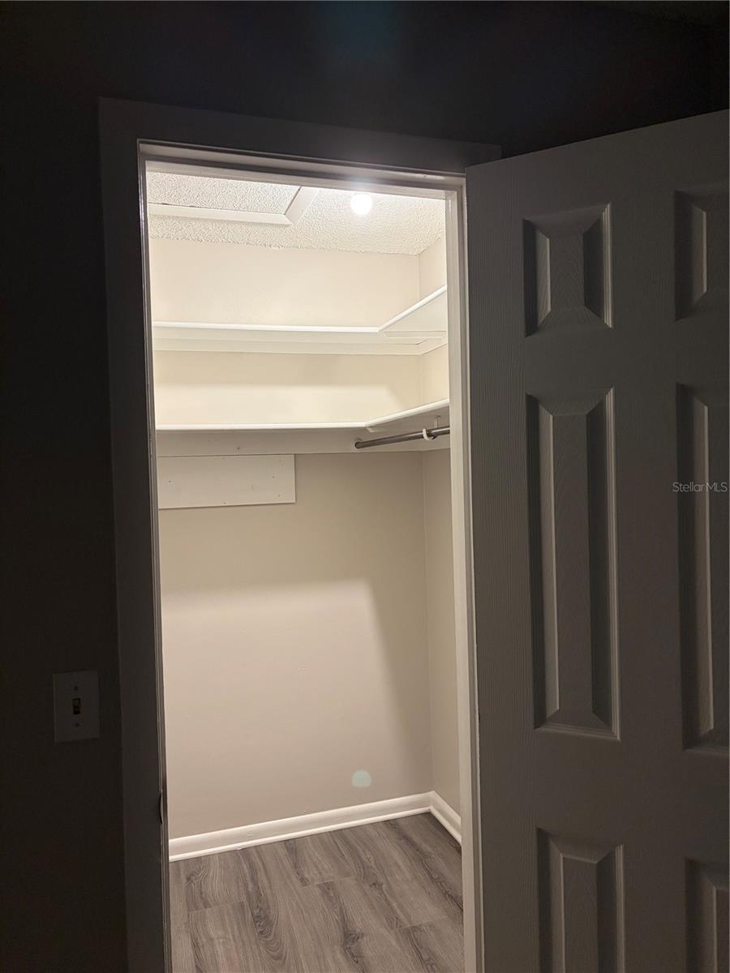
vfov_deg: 67.3
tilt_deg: -0.1
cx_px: 365
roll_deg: +2.2
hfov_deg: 53.1
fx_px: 731
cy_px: 486
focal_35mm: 26
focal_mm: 5.96
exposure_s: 1/60
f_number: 1.6
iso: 250
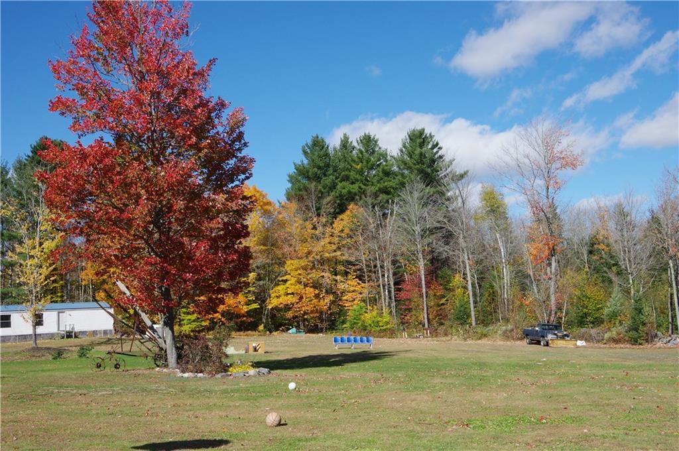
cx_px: 340
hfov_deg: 46.5
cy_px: 226
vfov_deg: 31.8
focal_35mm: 42
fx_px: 791
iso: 200
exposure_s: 1/160
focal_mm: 28
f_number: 13
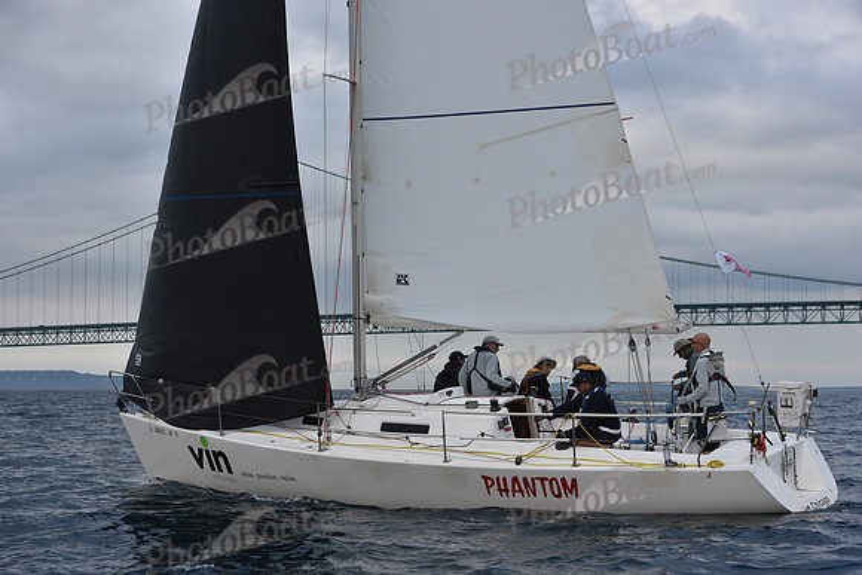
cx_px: 431
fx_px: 1676
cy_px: 288
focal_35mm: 70
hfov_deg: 28.8
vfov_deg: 19.5
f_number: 7.1
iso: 400
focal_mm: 70
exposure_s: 1/800
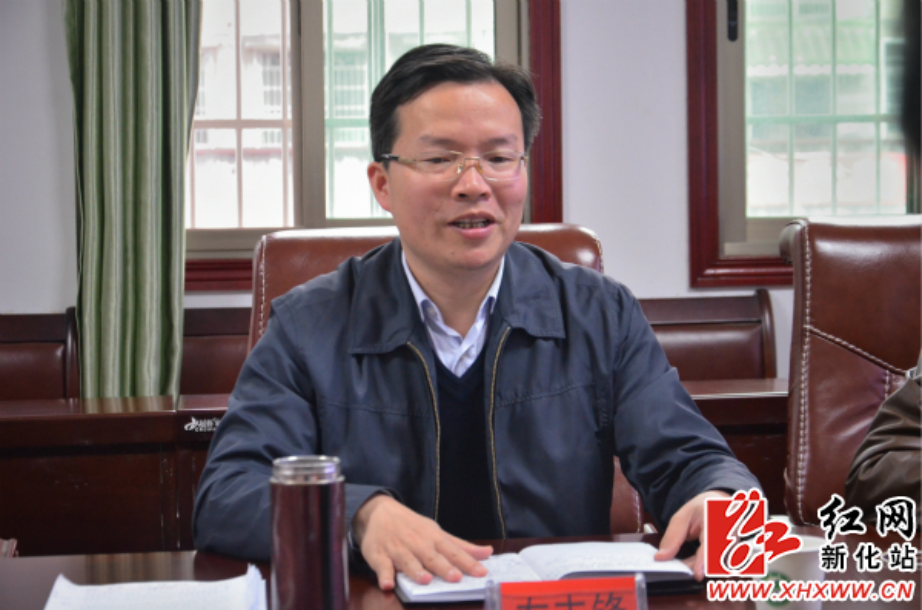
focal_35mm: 78
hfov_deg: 26.0
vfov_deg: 17.4
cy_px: 305
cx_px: 461
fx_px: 1993
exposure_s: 1/60
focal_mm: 52
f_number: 5.6
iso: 3200
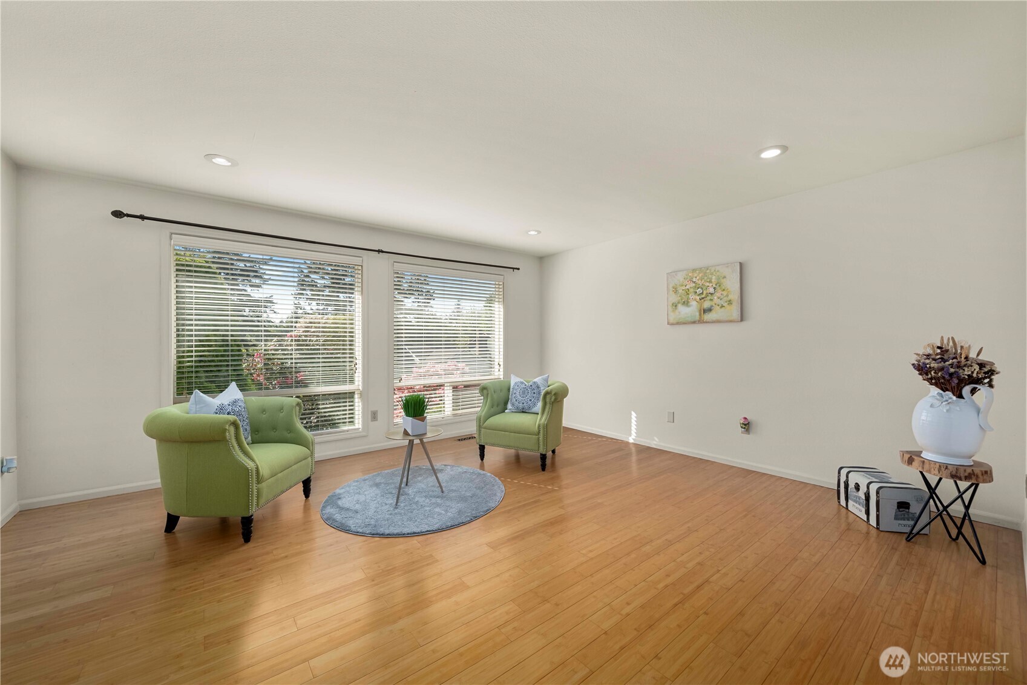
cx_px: 514
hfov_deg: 108.3
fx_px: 371
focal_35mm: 13
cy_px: 342
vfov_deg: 85.4
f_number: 7.1
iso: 100
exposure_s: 1/50
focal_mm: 13
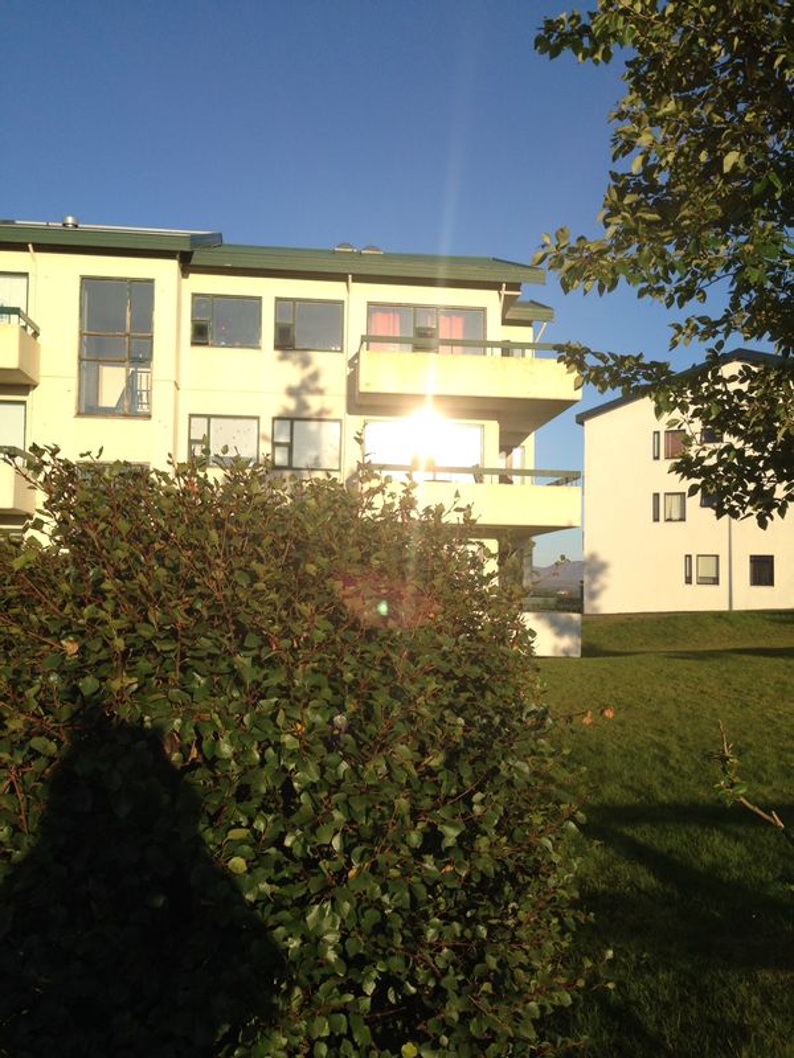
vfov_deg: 55.4
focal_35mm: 33
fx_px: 1009
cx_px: 397
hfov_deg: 42.9
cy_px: 529
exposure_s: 1/1130
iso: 50
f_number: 2.4
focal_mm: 4.12
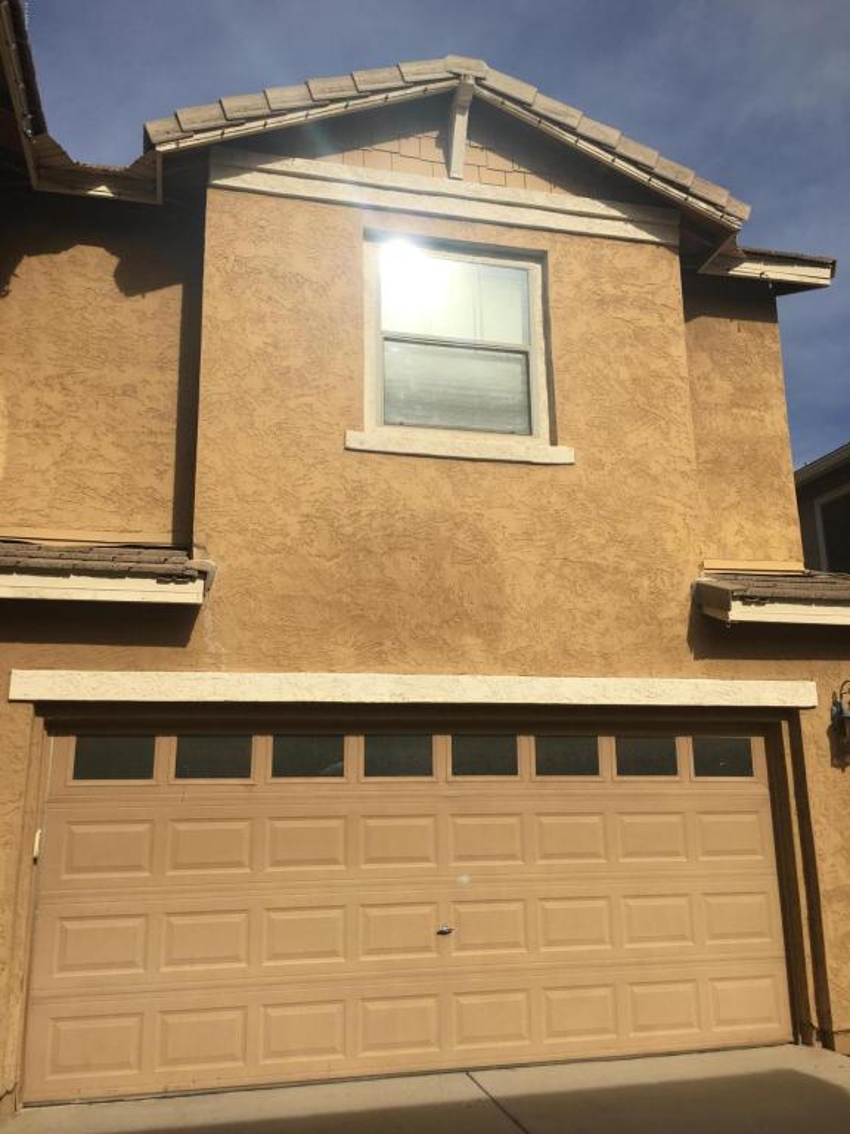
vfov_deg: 61.7
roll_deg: +1.2
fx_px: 949
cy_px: 567
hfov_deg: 48.2
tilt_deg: +13.3
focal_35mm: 29
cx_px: 425
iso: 25
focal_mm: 4.15
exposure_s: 1/3077
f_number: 2.2
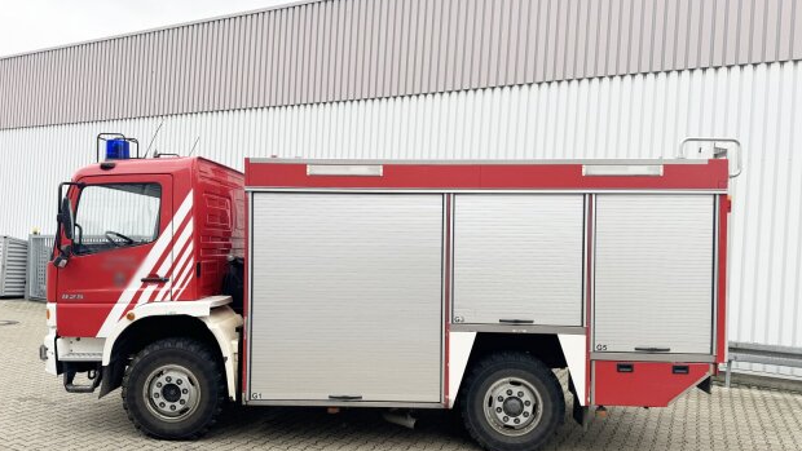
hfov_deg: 69.9
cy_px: 257
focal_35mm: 27
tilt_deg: +1.5
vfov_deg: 42.8
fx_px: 574
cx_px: 398
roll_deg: -3.1
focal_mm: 6.76
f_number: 1.78
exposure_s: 1/531
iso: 80
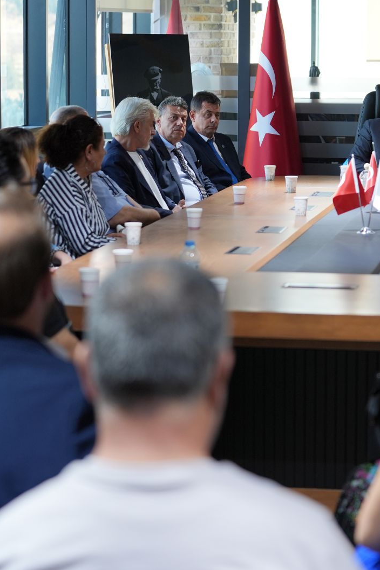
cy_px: 284
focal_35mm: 106
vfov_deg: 19.3
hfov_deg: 12.8
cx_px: 318
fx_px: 1678
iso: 500
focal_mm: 70
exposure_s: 1/200
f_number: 2.8
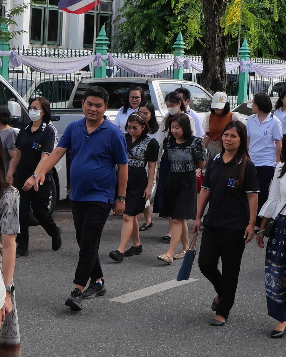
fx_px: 1079
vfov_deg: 18.8
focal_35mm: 102
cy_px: 154
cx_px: 8
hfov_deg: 14.9
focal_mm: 17
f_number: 4.5
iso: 200
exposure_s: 1/640
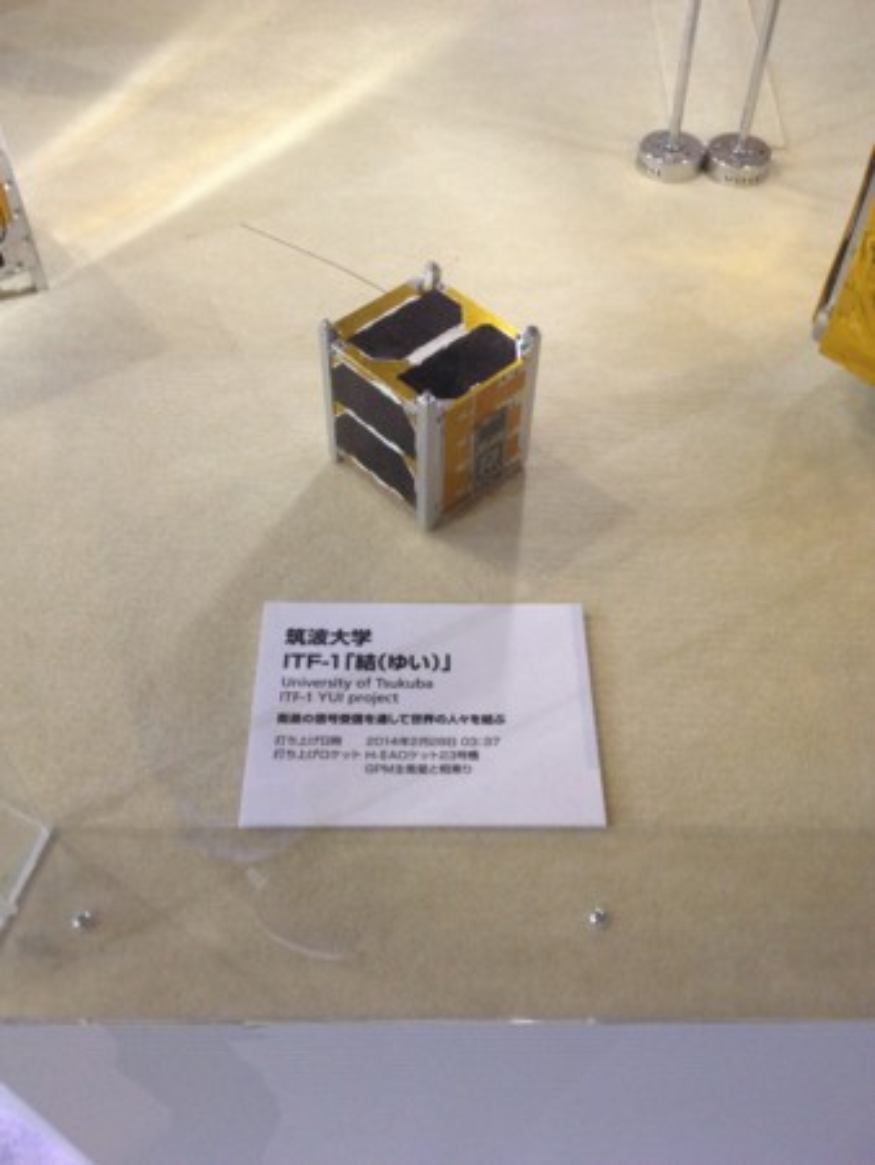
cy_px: 582
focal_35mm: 35
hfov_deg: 40.7
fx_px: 1178
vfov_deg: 52.6
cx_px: 438
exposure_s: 1/20
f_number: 2.4
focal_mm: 4.28
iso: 200
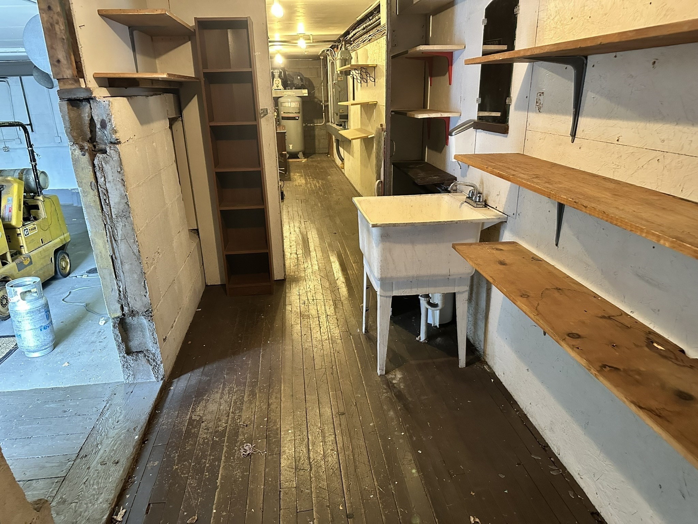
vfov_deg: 56.8
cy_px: 262
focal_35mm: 24
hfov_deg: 71.6
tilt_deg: -19.3
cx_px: 349
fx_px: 484
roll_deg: +1.8
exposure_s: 1/60
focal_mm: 6.86
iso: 640
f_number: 1.78
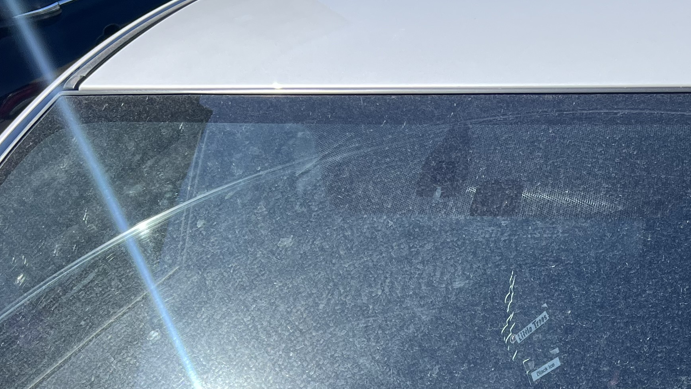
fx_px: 1209
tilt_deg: -31.0
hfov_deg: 31.3
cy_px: 579
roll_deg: +4.2
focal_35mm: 66
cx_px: 530
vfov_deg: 16.6
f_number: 1.5
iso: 50
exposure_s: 1/1934
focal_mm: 5.7
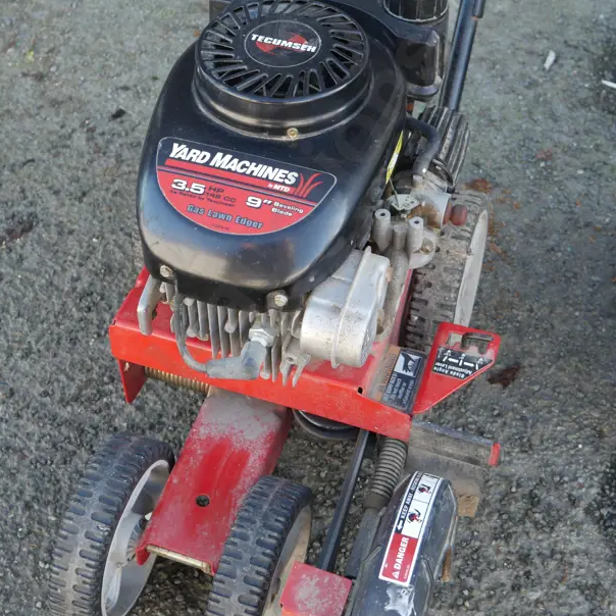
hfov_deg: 30.0
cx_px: 267
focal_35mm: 57
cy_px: 259
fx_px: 1148
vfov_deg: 30.0
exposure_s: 1/80
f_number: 4.1
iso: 200
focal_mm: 19
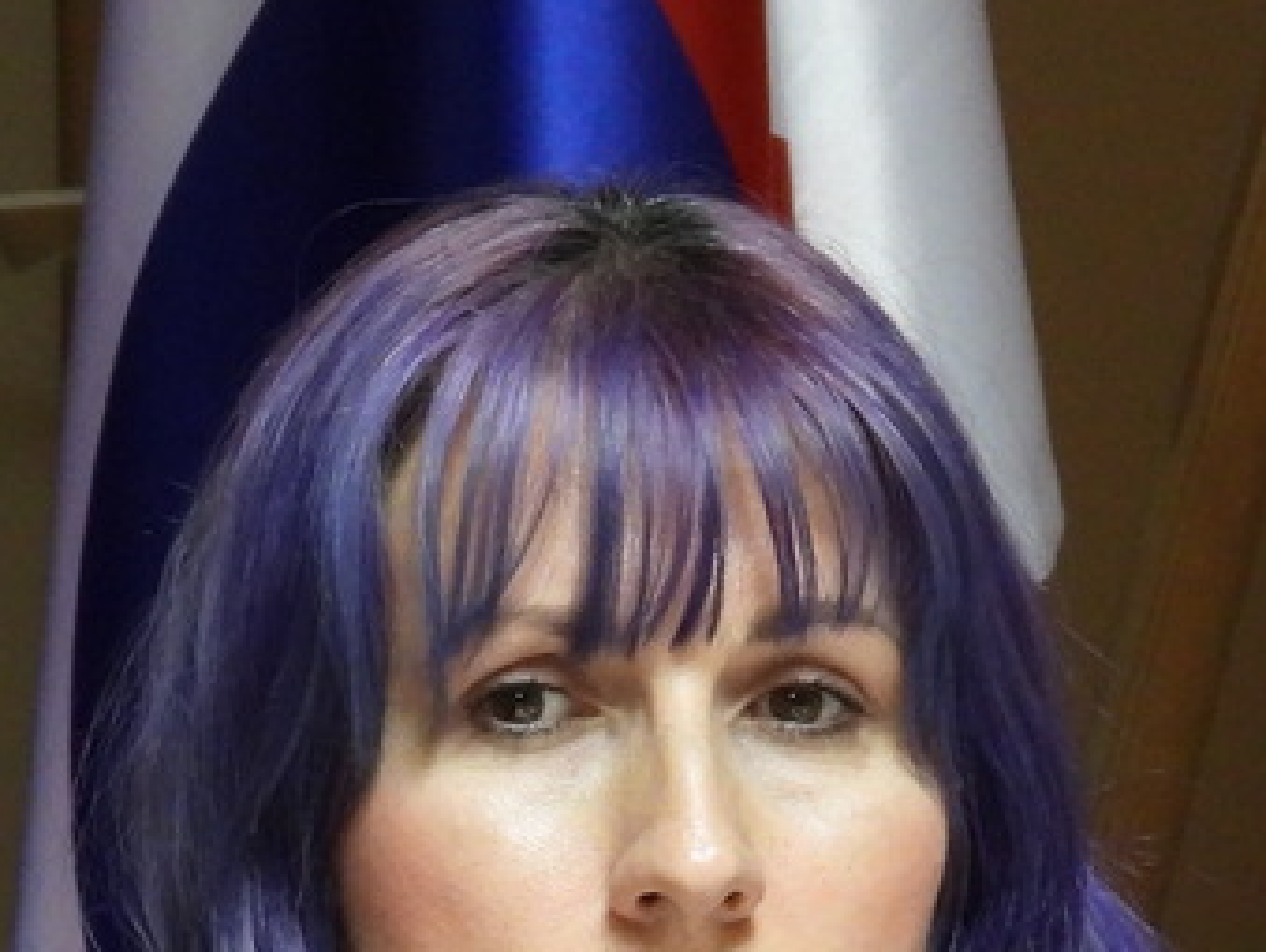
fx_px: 27825
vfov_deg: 2.0
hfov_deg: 2.6
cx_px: 553
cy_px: 1378
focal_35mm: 760
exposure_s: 1/15
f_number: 4.5
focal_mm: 38.6
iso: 560
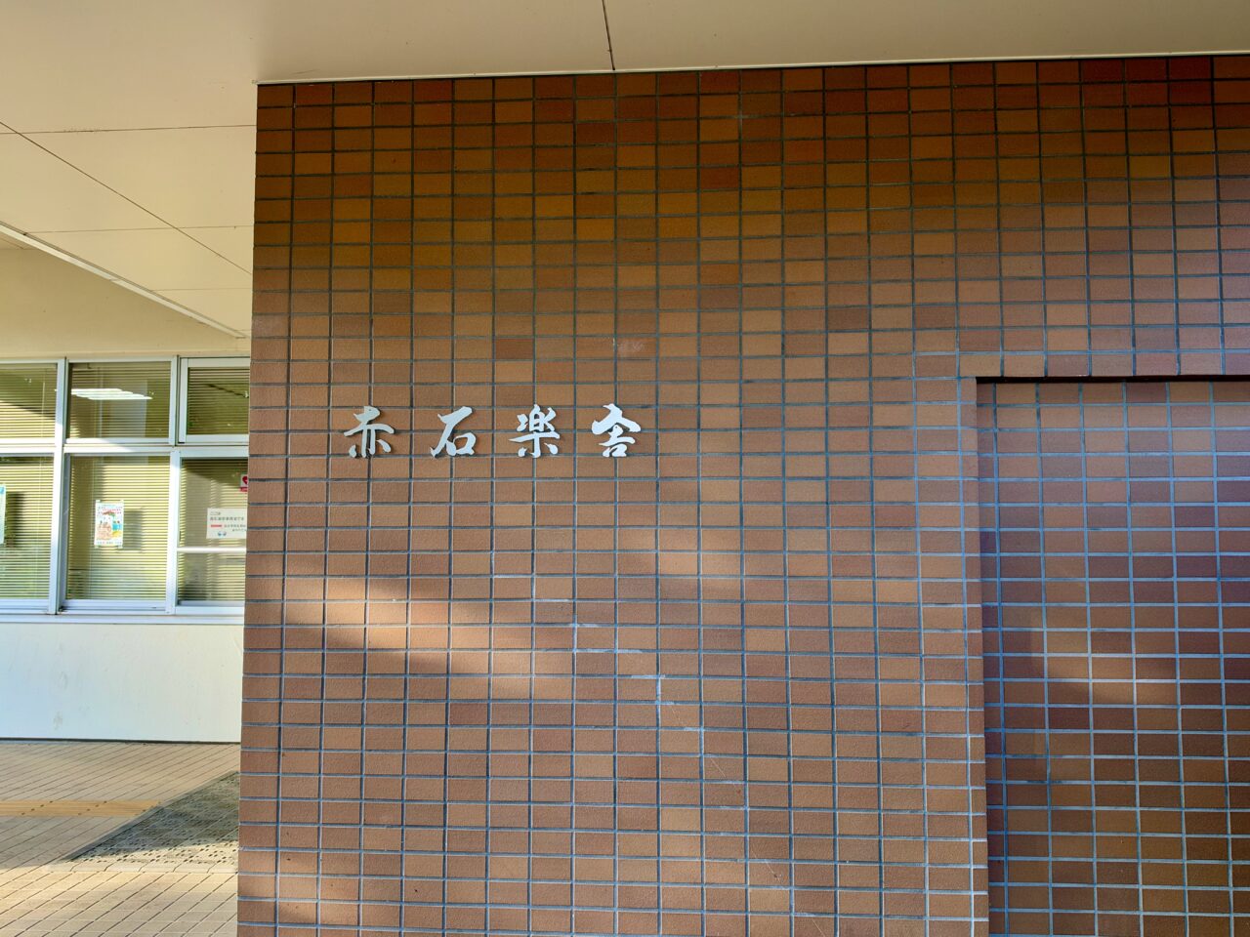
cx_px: 625
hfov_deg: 67.3
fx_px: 939
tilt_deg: +4.0
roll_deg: -0.9
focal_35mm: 26
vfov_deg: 53.1
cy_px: 468
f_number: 1.8
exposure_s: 1/190
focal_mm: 6.93
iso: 80
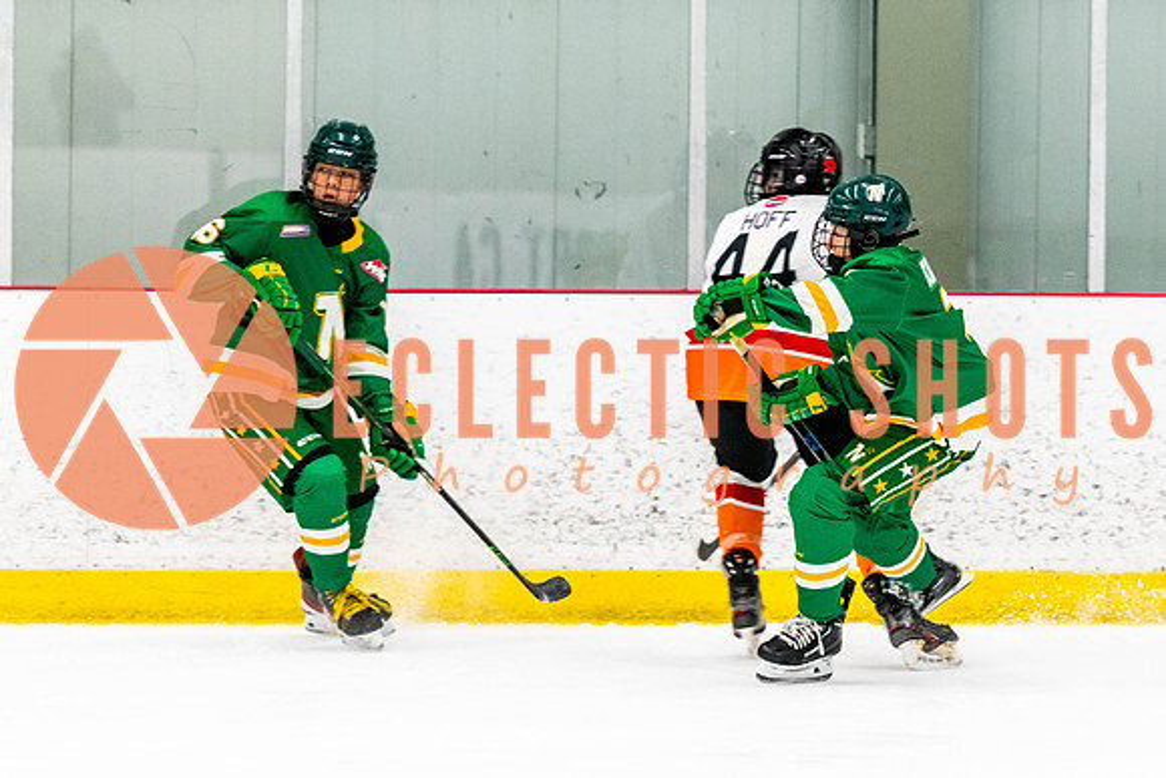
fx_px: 8440
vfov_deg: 5.3
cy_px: 462
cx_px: 856
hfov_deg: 7.9
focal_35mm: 261
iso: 1600
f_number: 2.8
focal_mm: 155
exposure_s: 1/640
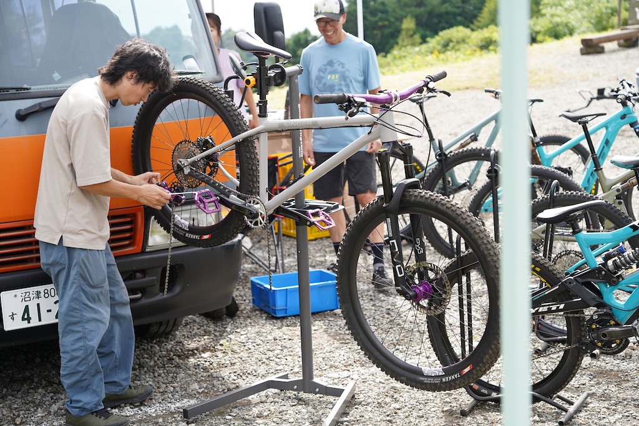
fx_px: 1243
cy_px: 213
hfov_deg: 28.8
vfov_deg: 19.5
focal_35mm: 70
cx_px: 320
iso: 200
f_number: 4.5
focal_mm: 70
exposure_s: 1/500
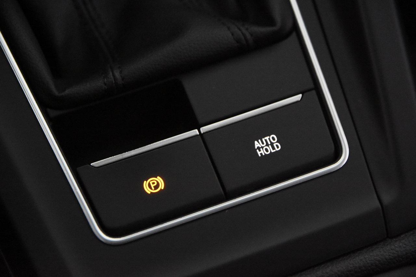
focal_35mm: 105
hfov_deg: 19.5
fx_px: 1213
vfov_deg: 13.0
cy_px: 138
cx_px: 208
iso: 10000
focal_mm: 70
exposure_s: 1/125
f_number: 4
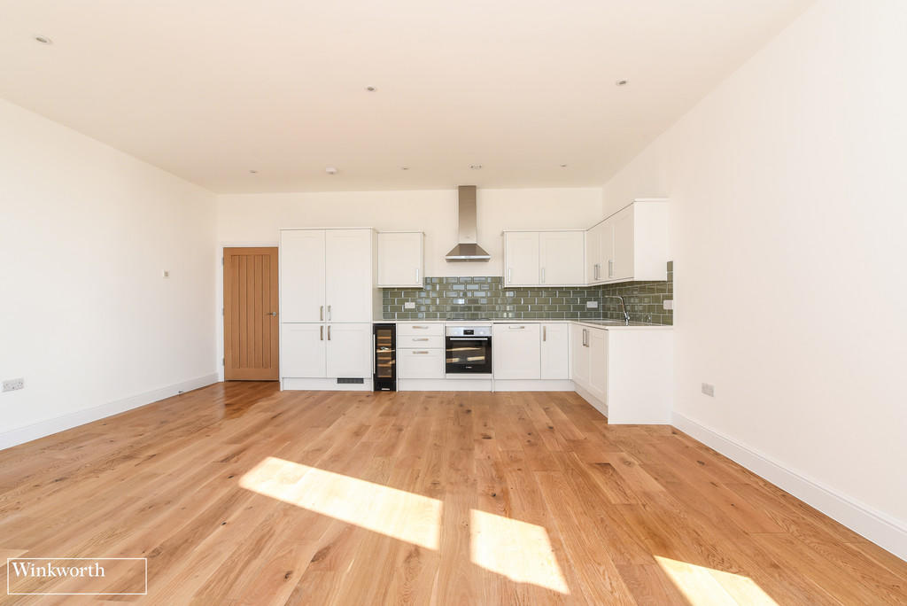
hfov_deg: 100.4
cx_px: 454
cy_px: 303
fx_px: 378
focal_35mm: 15
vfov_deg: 77.4
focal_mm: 15
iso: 320
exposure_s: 1/100
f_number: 10
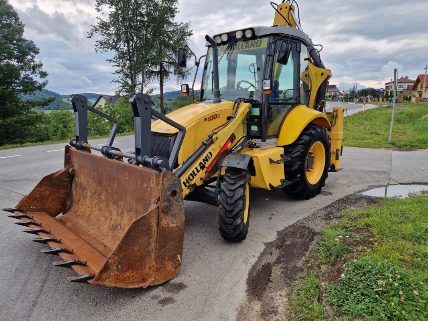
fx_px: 284
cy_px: 160
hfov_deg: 73.9
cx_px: 214
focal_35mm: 23
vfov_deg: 58.9
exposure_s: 1/870
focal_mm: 5.4
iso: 50
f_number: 1.8
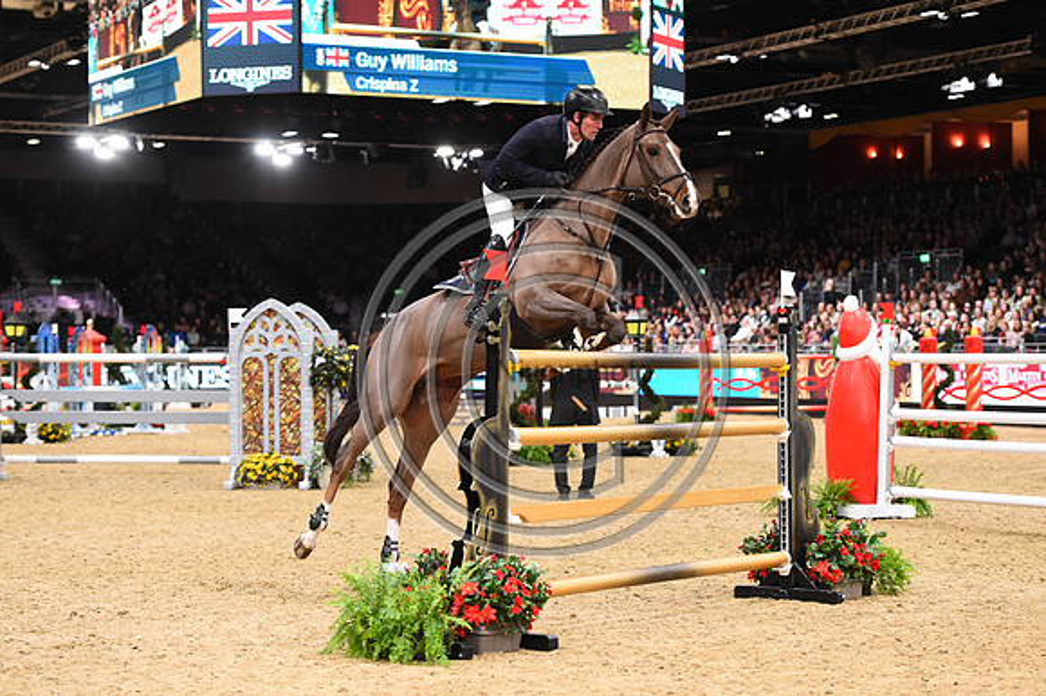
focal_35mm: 92
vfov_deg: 14.8
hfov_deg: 22.2
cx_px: 523
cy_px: 348
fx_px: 2671
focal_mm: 92
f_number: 3.5
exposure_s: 1/800
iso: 5000
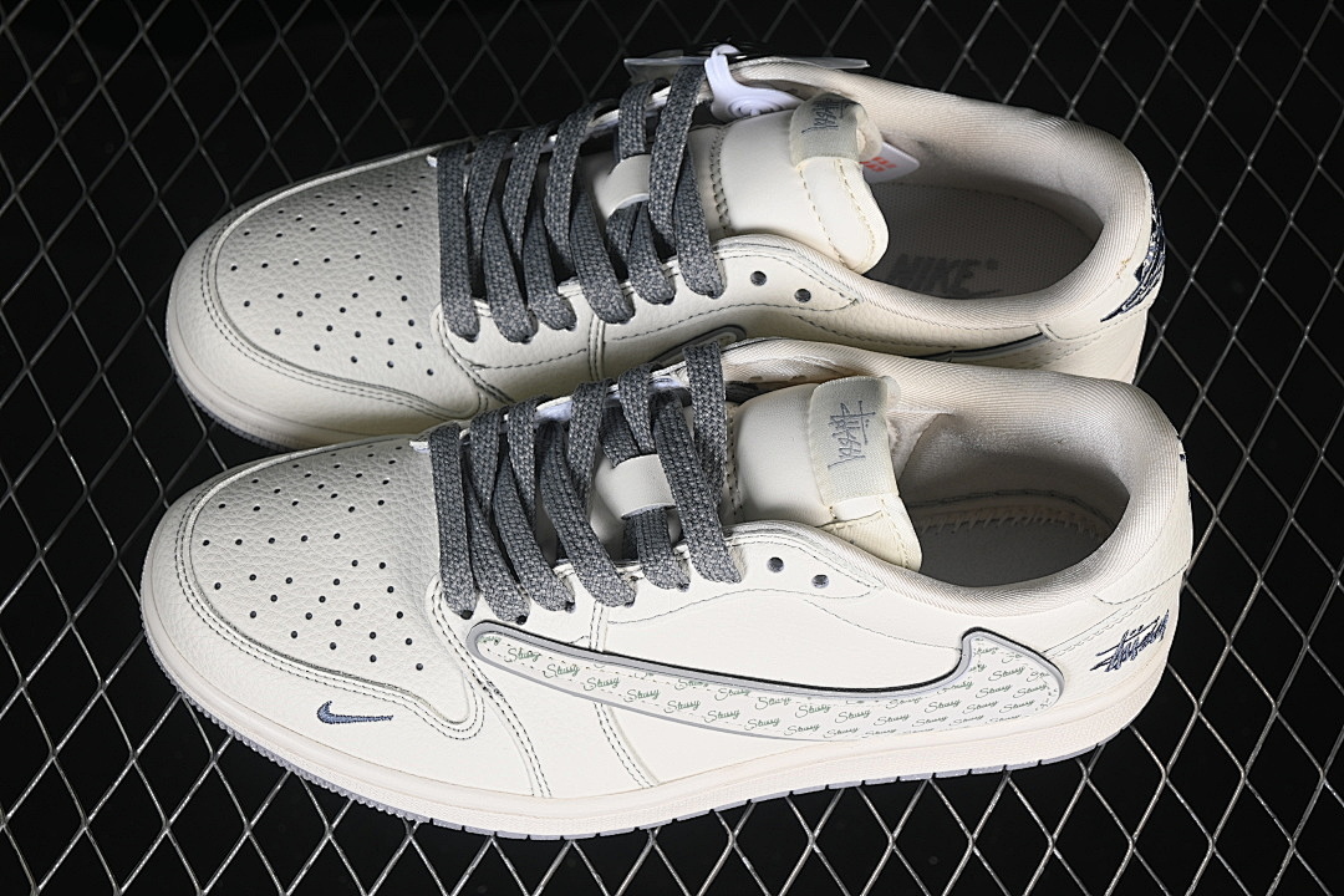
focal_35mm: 75
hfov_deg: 27.0
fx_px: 2800
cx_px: 672
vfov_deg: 18.2
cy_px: 448
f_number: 7.1
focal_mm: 50
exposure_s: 1/80
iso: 160
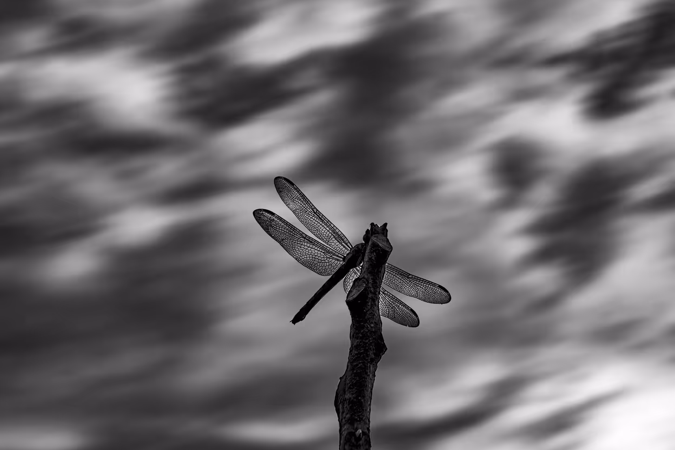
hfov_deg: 46.7
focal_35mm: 39
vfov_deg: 34.1
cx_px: 548
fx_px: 731
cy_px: 172
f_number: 8
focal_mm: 16
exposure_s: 1/125
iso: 125
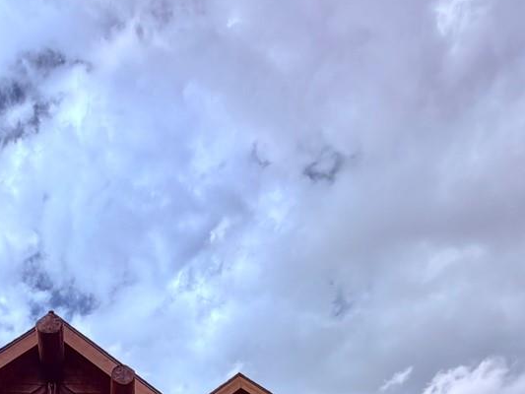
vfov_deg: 26.7
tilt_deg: +24.4
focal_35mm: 42
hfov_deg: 42.6
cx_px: 100
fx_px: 637
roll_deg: +0.3
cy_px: 560
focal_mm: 2.22
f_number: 2.2
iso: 32
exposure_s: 1/770
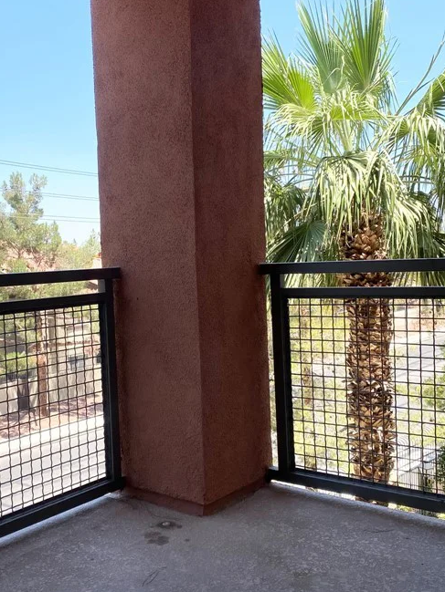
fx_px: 703
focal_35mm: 41
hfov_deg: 34.8
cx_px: 152
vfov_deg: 45.8
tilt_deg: -2.8
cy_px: 311
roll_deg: +1.1
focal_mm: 4.25
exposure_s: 1/1245
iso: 32
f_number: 1.8
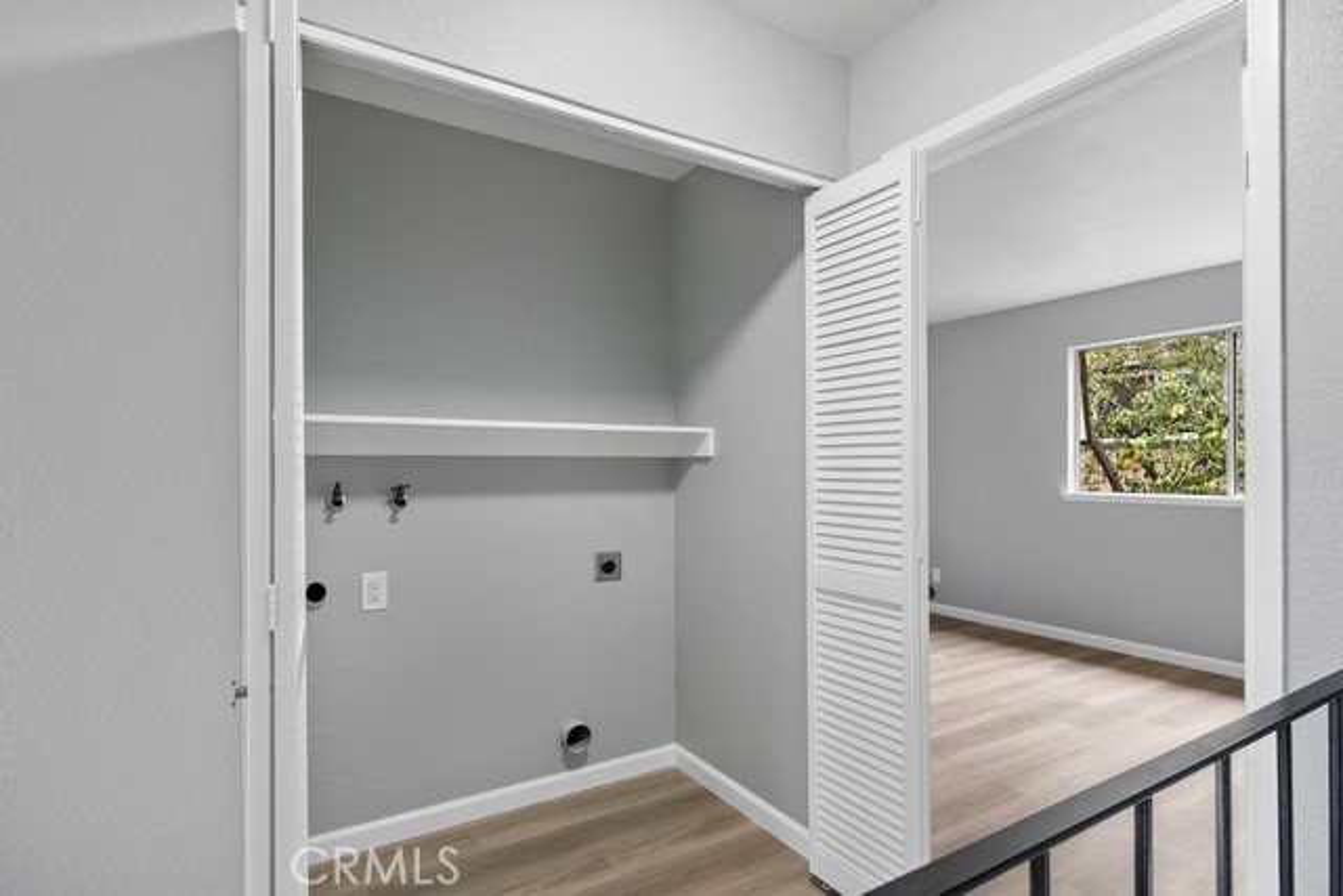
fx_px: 672
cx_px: 672
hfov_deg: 90.0
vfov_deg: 67.4
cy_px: 448
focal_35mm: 18
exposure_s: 1/6
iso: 400
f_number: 8
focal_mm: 18
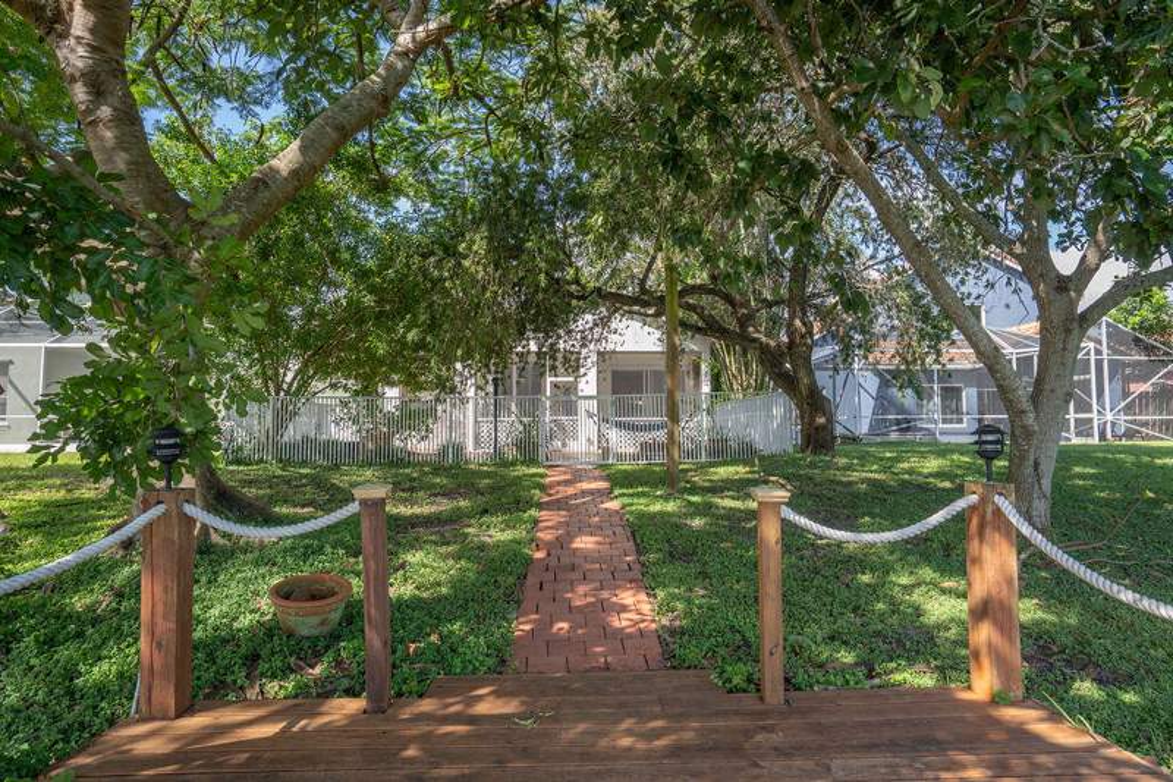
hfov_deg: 84.0
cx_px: 586
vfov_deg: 61.9
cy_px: 391
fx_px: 651
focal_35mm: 20
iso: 400
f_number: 9
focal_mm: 20
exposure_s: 1/125
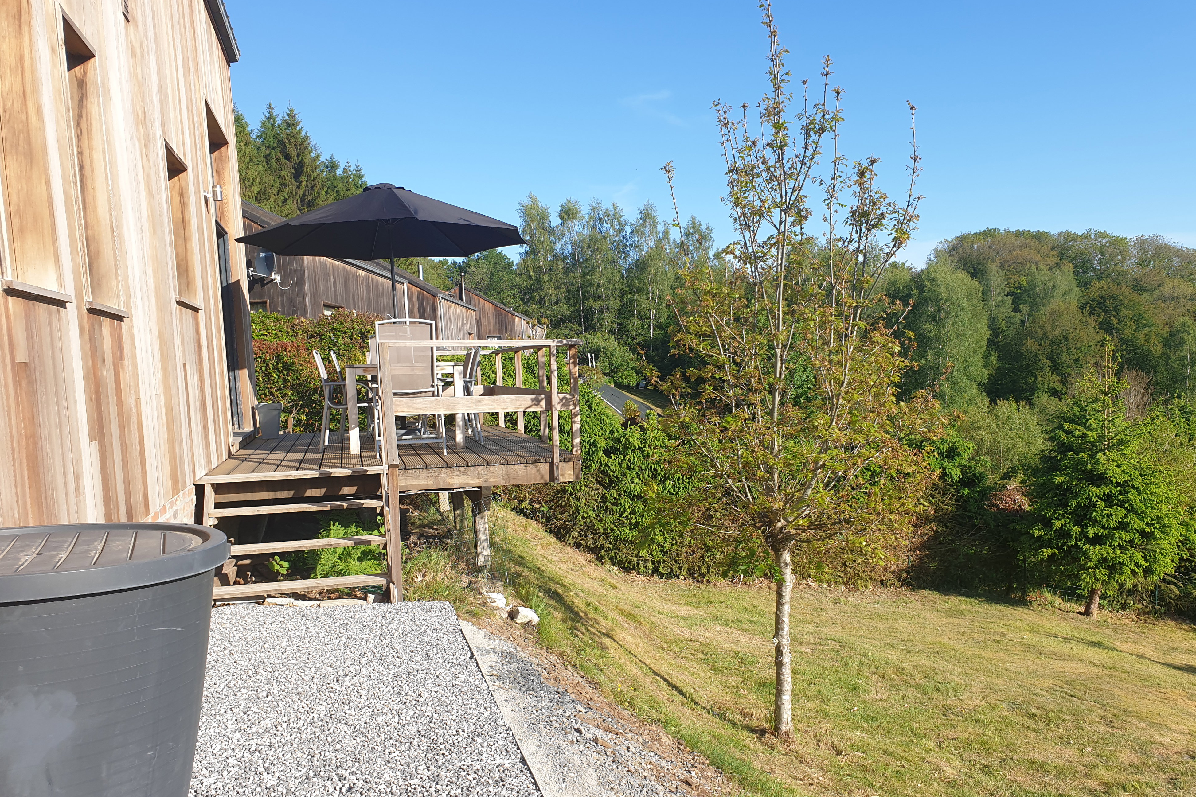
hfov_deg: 65.5
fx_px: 930
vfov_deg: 46.3
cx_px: 607
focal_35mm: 28
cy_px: 438
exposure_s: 1/834
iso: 50
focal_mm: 4.3
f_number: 2.4
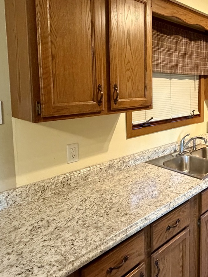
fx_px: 240
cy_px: 106
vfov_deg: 59.3
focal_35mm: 30
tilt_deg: -6.6
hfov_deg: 44.3
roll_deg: +0.5
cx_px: 170
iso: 640
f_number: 2.2
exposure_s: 1/60
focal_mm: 2.22
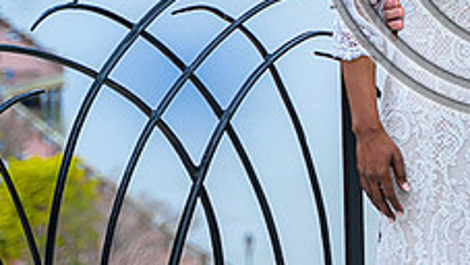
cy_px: -77
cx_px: 524
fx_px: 2220
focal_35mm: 178
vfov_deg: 6.8
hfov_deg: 11.9
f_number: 2.8
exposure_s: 1/1000
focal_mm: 59
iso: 160
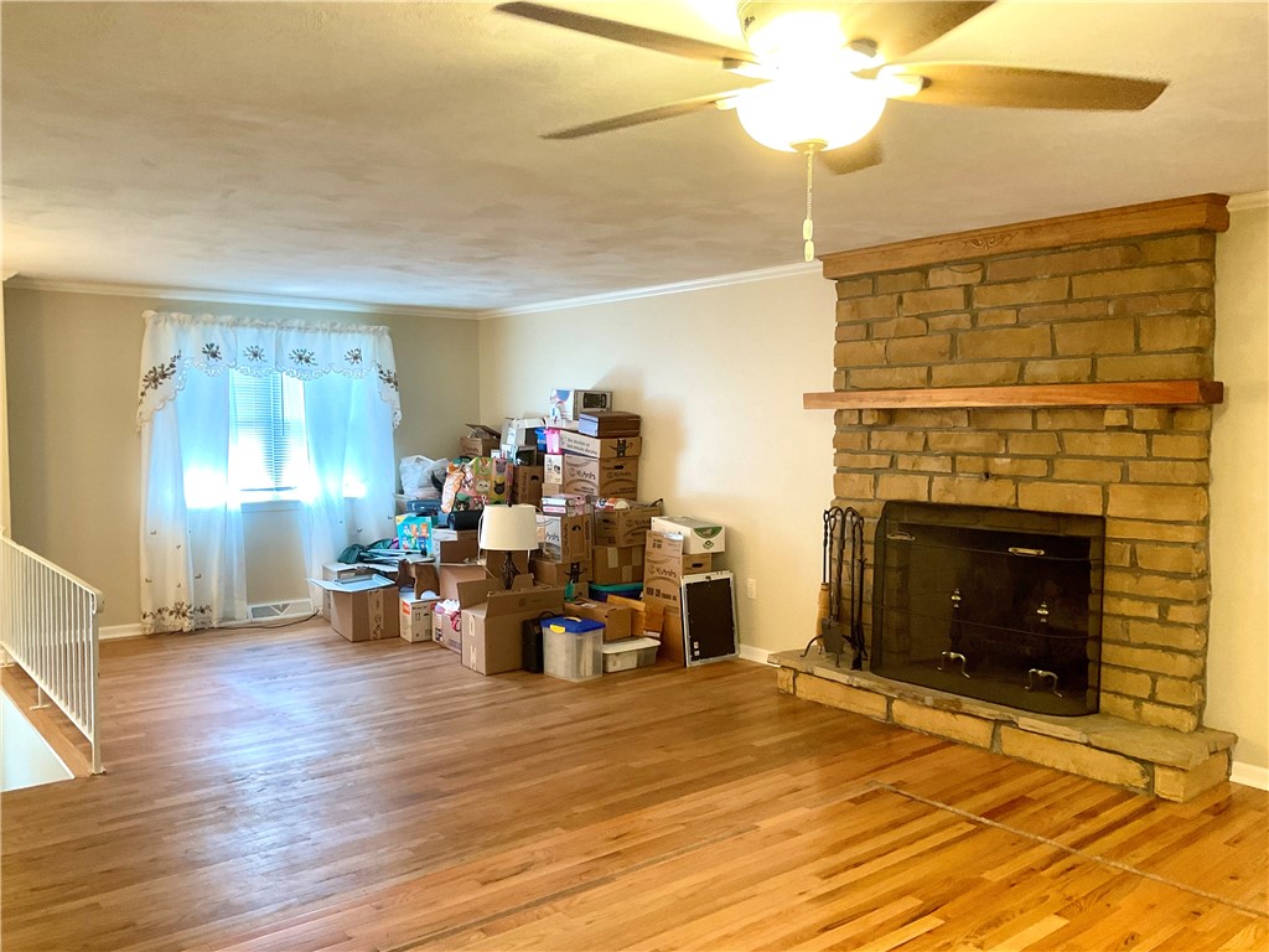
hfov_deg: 61.7
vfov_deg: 48.2
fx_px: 1063
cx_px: 634
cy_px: 476
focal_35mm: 29
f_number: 1.8
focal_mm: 3
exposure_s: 1/60
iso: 125
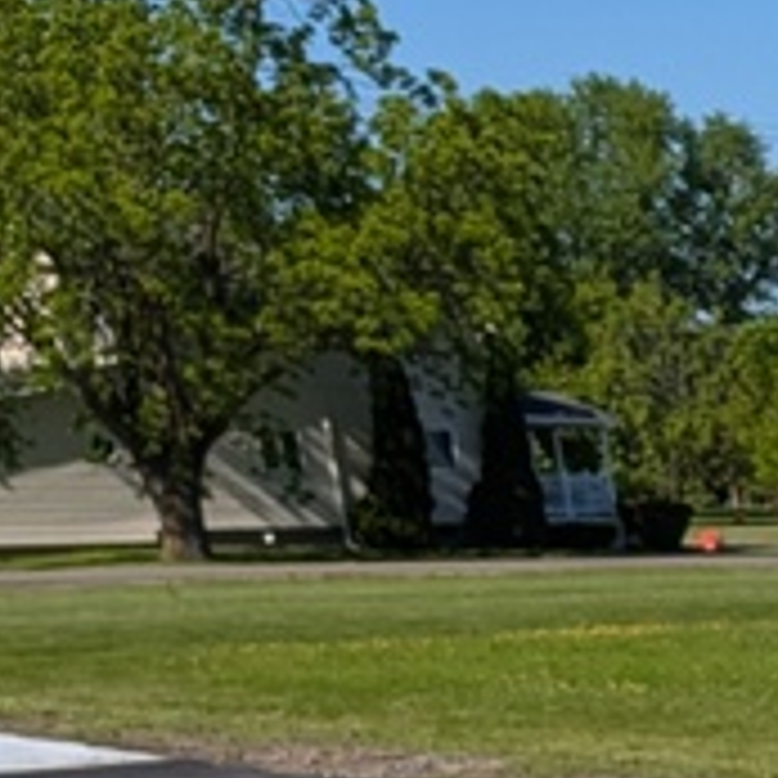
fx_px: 3204
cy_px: 1644
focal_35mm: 126
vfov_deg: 12.0
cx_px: 2010
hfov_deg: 11.1
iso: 19
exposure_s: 1/1880
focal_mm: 6.9
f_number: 1.68
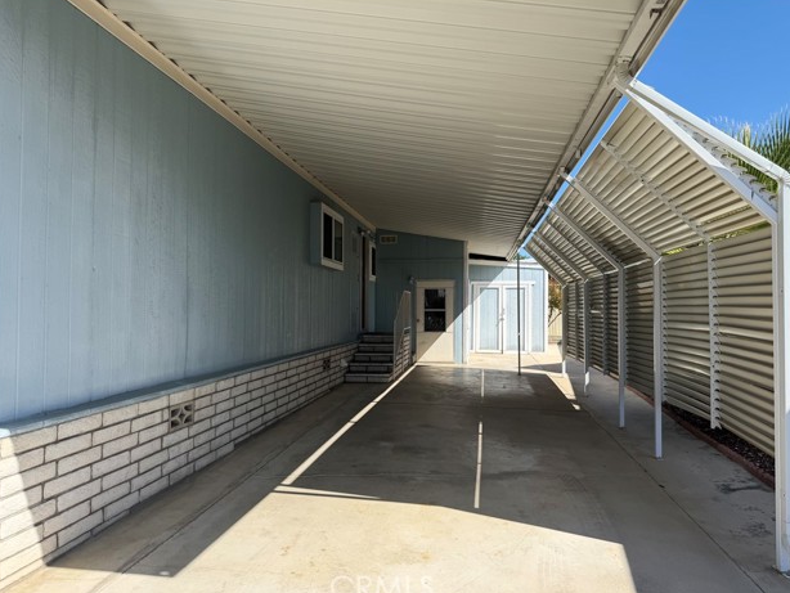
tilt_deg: +1.7
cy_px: 297
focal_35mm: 25
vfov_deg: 54.9
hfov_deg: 69.4
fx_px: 571
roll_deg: +0.8
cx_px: 400
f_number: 1.78
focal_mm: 6.76
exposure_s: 1/3021
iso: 100
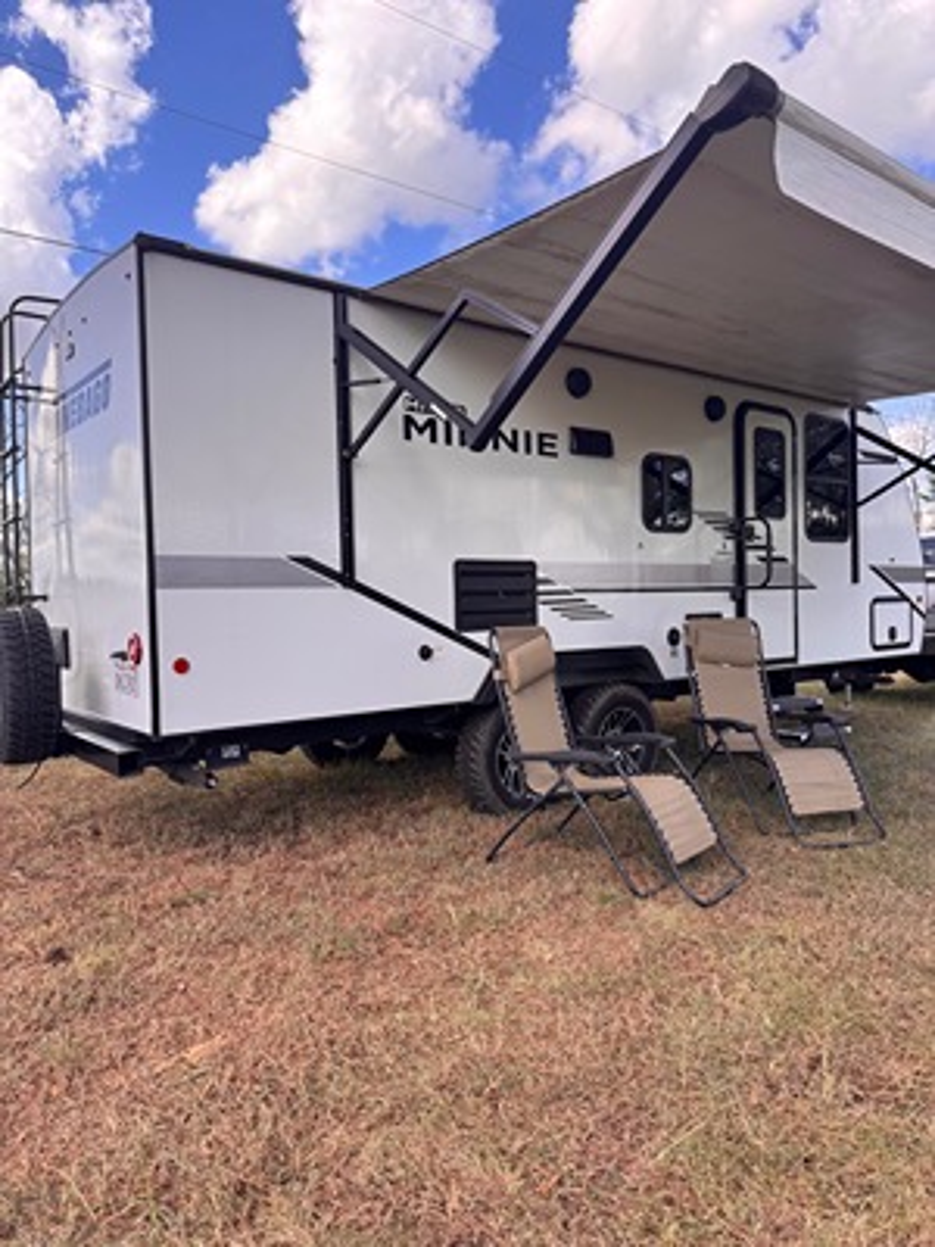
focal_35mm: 24
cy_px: 624
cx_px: 468
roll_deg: +1.5
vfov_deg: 71.6
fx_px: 864
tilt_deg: -1.7
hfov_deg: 56.8
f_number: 1.78
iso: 80
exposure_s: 1/527
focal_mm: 6.76
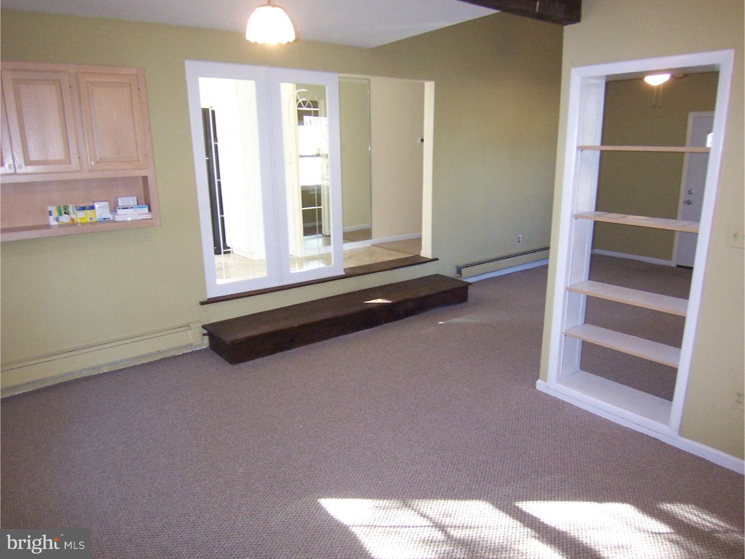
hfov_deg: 73.9
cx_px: 372
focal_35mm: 23
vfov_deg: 58.9
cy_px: 280
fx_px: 495
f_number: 2.8
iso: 200
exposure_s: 1/30
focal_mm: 3.8
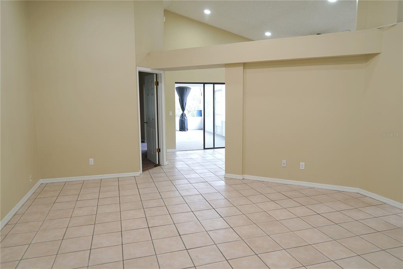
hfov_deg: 73.8
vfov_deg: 53.1
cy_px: 134
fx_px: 269
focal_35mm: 24
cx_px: 202
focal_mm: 24
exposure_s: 1/10
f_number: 5
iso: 125
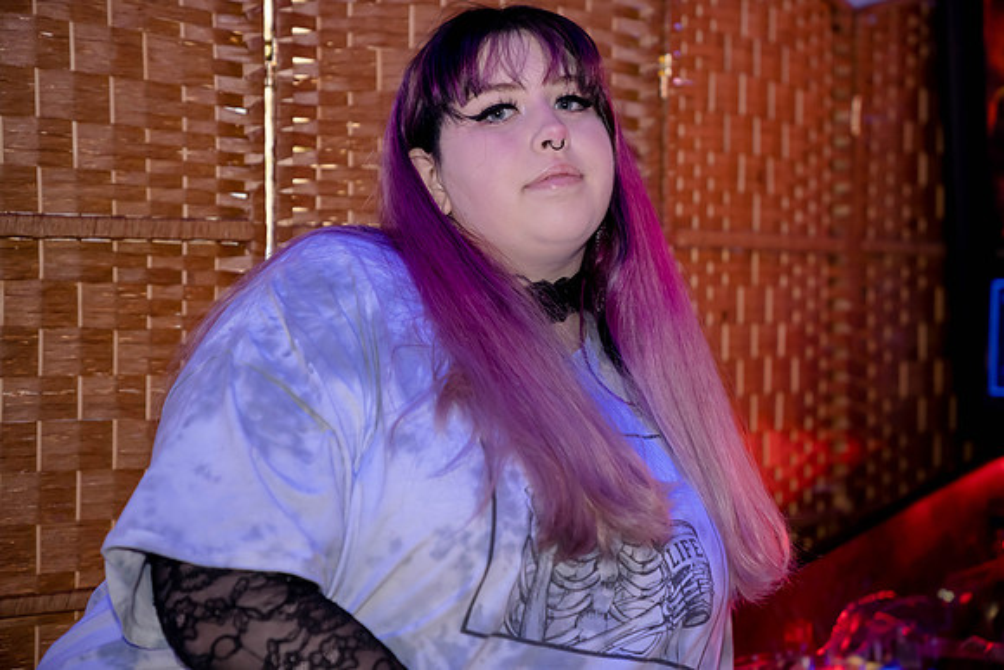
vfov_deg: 19.5
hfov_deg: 28.8
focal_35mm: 70
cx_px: 502
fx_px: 1953
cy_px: 335
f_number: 2.8
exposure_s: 1/160
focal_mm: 70
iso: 3200
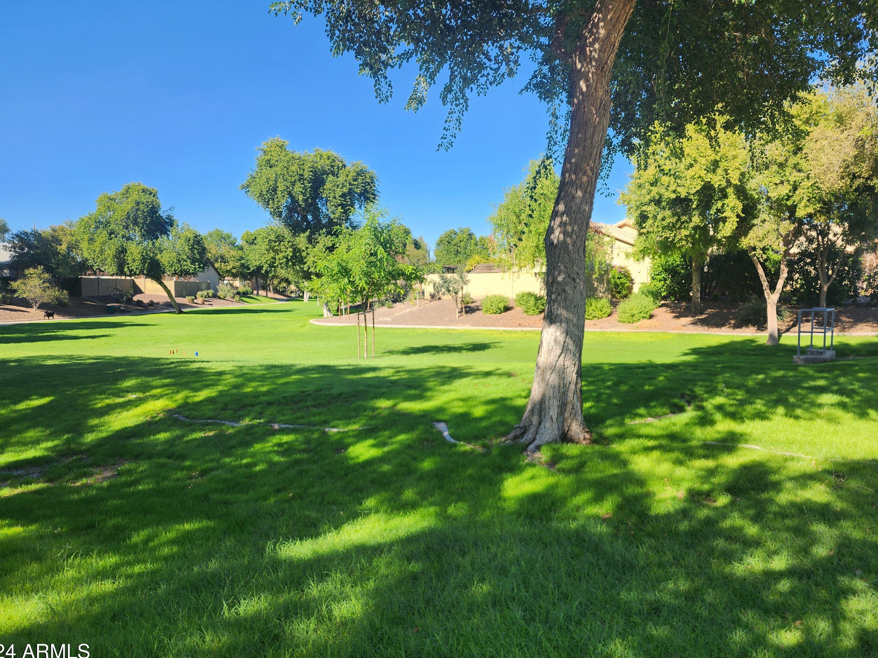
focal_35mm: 25
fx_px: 634
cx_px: 447
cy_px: 327
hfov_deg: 69.4
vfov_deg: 54.9
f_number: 1.8
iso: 12
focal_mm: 6.4
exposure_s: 1/466
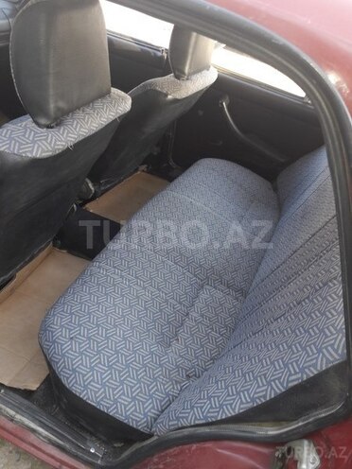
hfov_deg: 49.7
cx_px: 176
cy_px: 234
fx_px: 380
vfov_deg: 63.4
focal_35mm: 28
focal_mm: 3.7
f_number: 1.9
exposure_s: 1/33
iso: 50
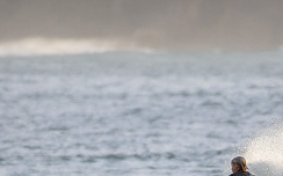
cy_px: 218
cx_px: 201
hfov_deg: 1.2
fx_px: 14009
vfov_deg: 0.7
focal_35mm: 1818
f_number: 5.6
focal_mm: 500
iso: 500
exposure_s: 1/2000
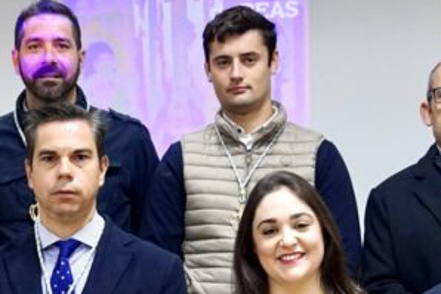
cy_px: 354
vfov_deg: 13.0
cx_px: 178
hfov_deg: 19.8
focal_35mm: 103
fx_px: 1262
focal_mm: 20
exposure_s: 1/250
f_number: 2.8
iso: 1600
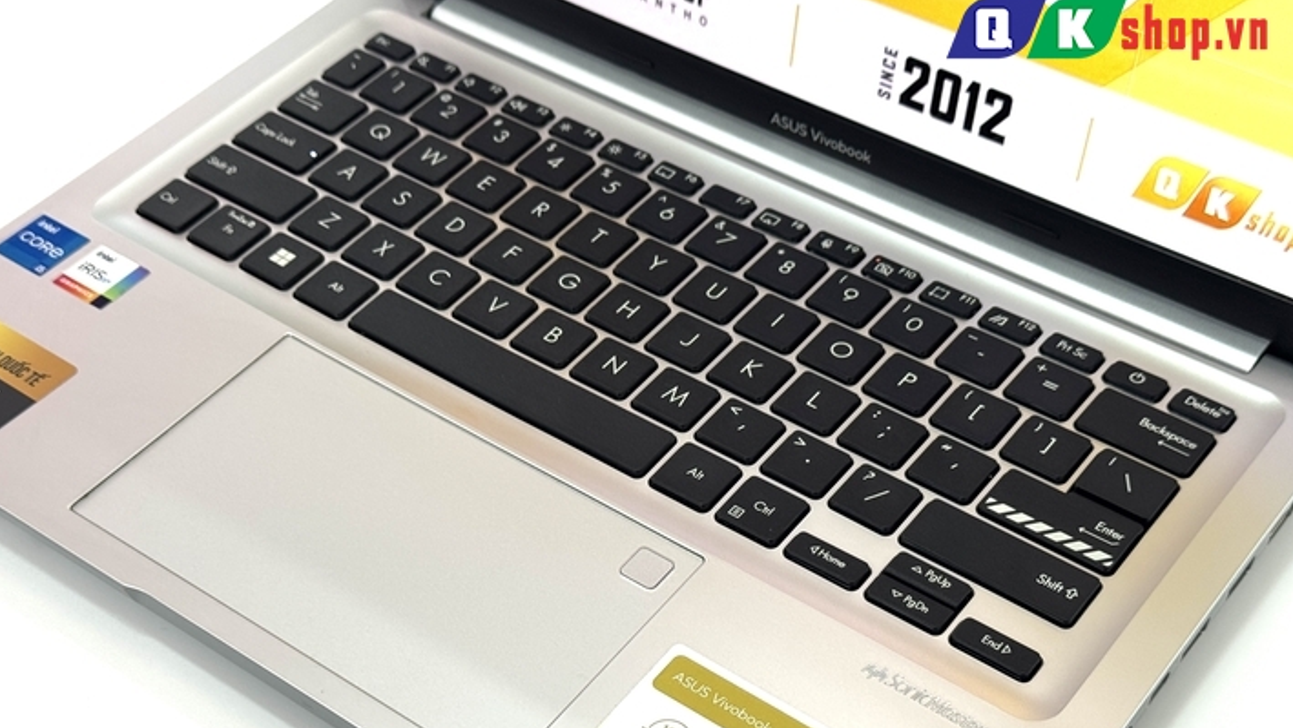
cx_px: 598
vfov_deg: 20.3
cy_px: 511
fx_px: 2023
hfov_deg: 35.4
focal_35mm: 59
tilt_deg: -45.9
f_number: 1.78
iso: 80
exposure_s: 1/169
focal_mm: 6.76
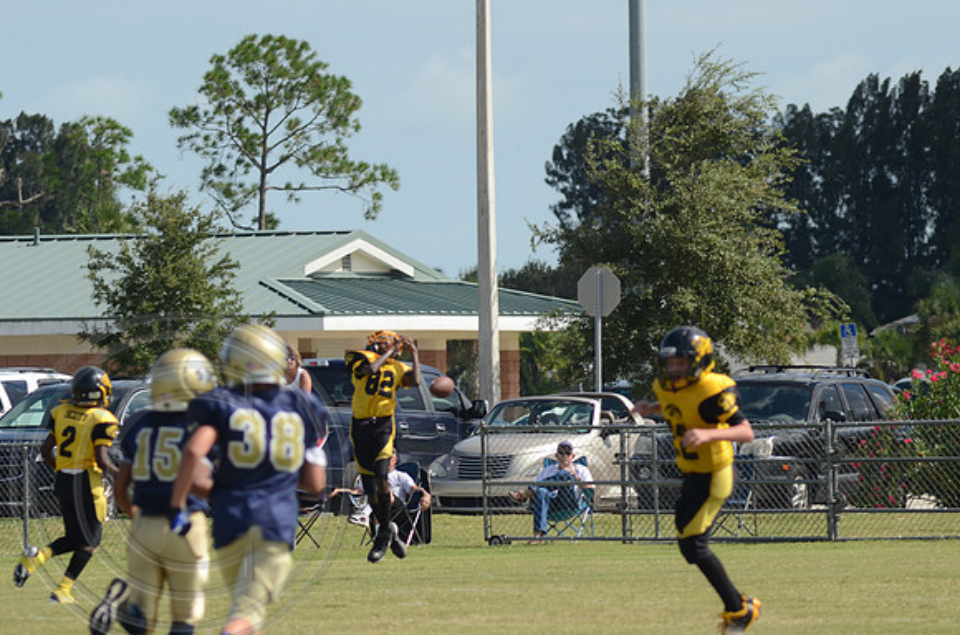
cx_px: 480
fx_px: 10776
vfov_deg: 3.4
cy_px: 318
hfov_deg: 5.1
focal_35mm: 405
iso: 400
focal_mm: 270
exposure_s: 1/1000
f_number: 9
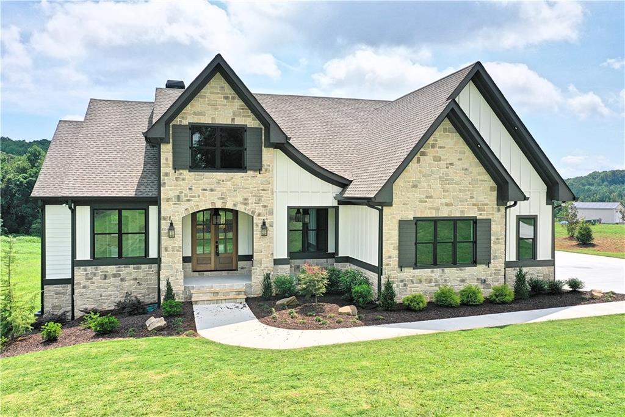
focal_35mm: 28
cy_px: 208
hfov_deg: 65.5
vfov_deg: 46.4
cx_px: 312
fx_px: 486
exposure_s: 1/60
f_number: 8
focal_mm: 10.26
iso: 100
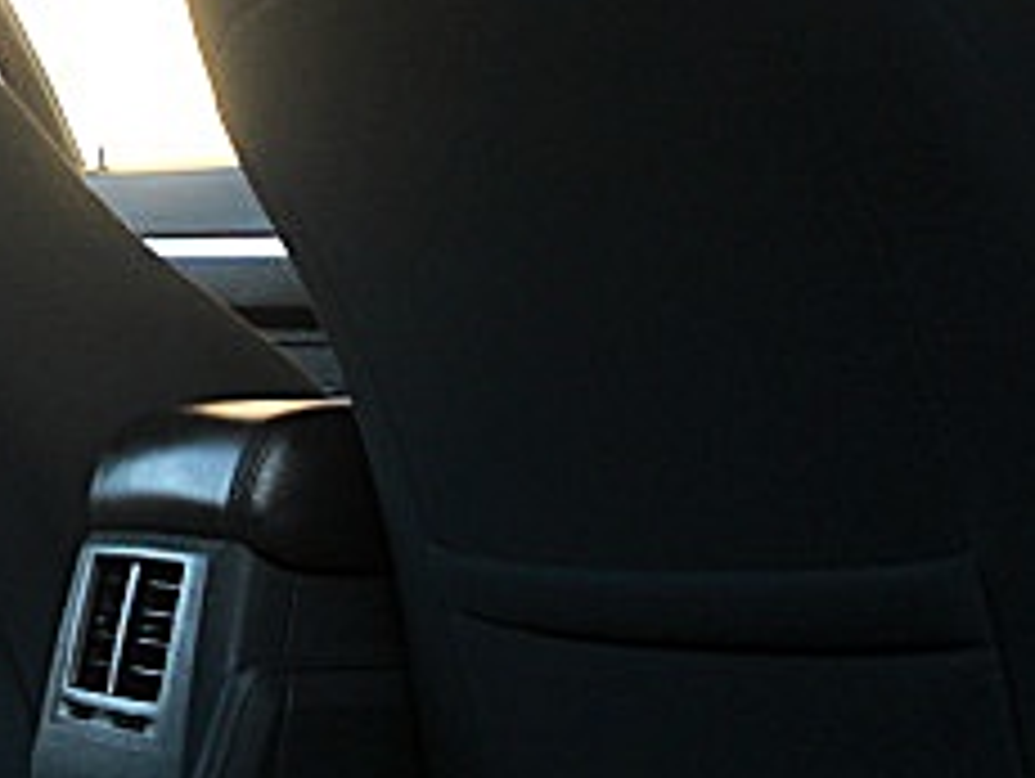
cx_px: -58
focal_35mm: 100
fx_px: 2993
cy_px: 247
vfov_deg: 14.8
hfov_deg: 18.9
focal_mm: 6.3
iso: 100
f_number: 2.8
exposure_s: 1/60
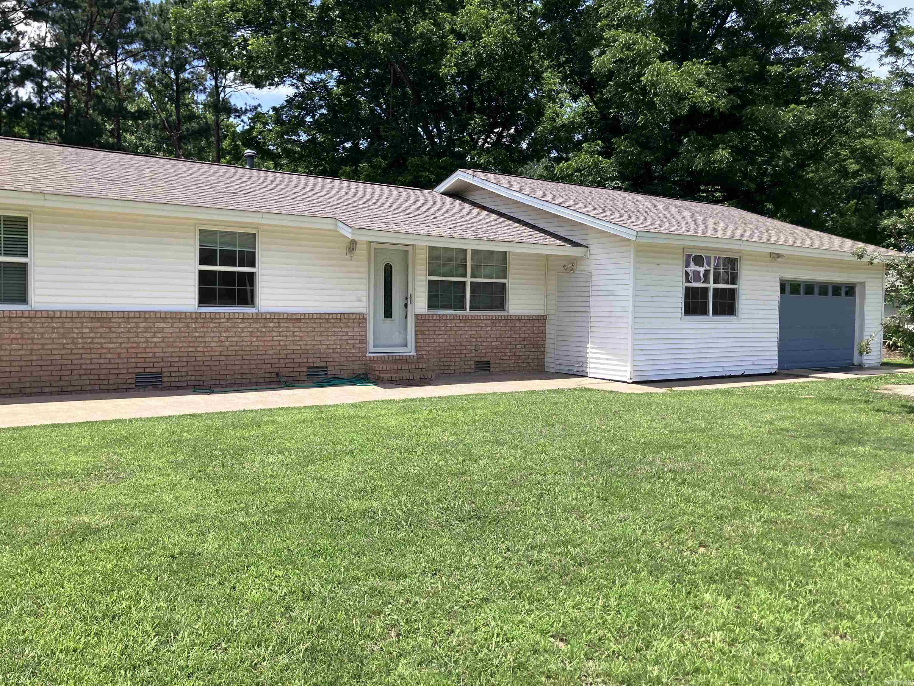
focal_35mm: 28
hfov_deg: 63.4
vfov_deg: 49.7
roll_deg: -0.6
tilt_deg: -1.6
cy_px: 343
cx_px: 457
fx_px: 739
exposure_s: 1/1215
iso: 32
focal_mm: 3.99
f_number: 1.8
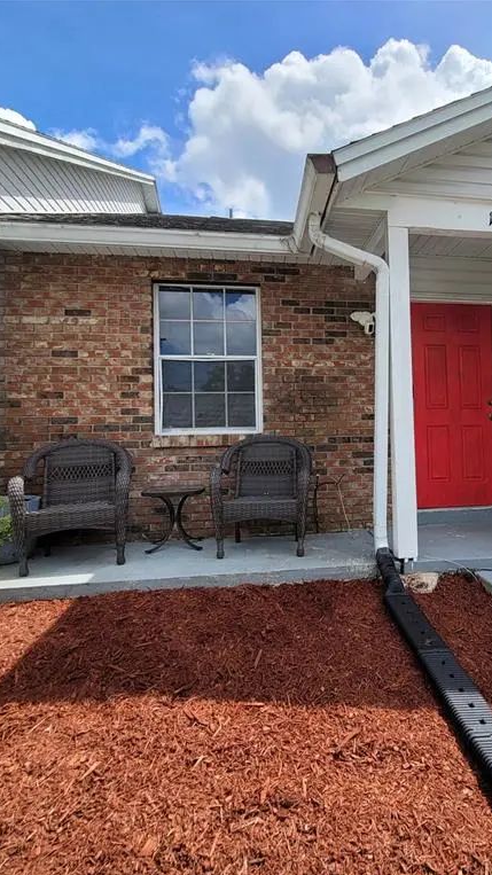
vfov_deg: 89.6
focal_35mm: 19
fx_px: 441
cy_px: 439
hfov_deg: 56.5
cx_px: 344
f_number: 2.2
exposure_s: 1/1422
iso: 64
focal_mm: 2.2
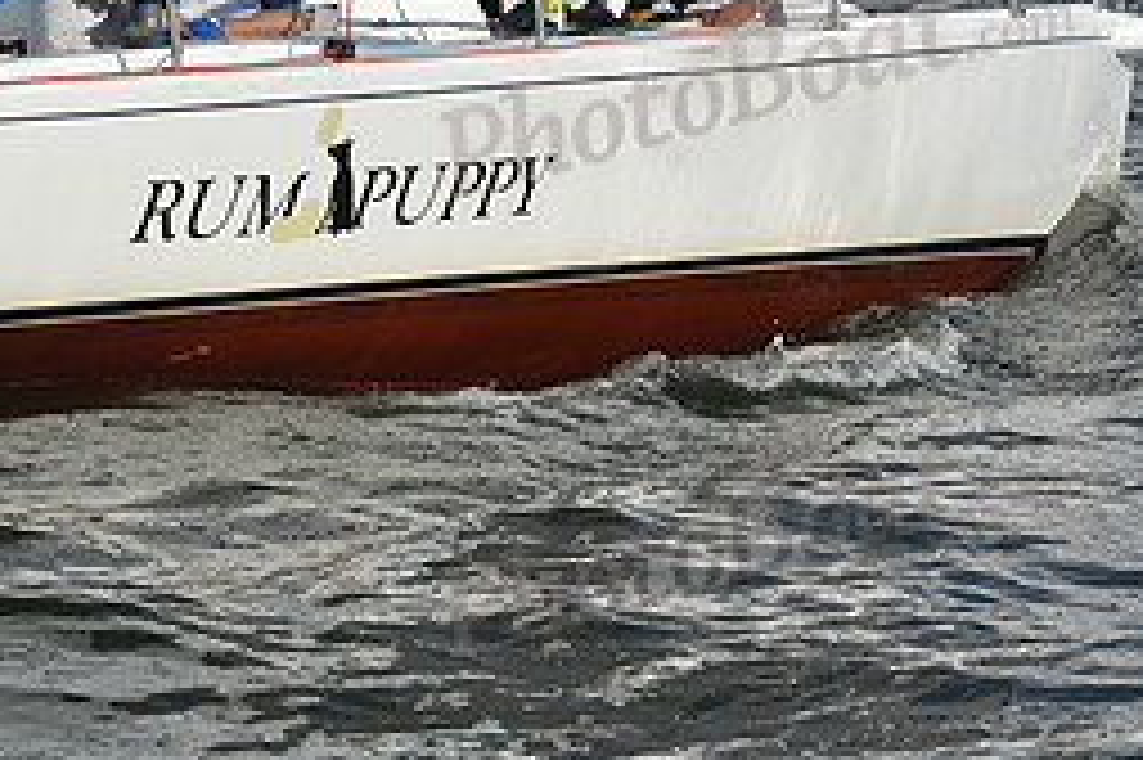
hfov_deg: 12.8
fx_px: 5077
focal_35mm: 160
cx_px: 212
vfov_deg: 8.5
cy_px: -88
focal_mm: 70
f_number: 10
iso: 250
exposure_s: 1/1250
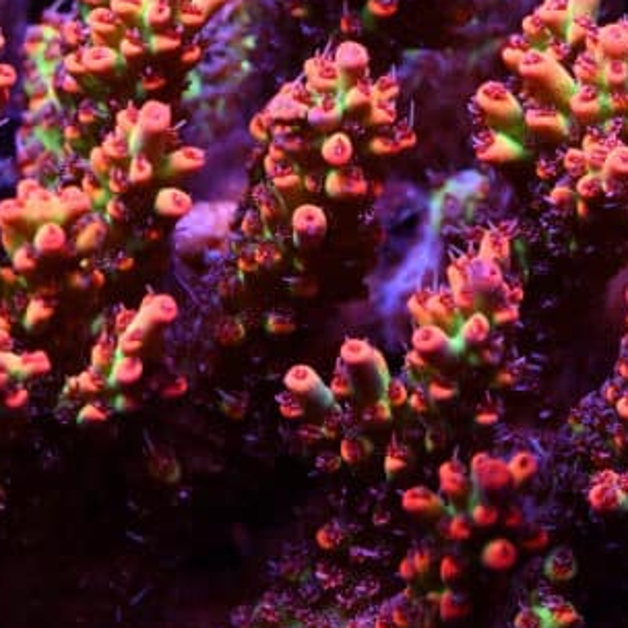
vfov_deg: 10.8
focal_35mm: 161
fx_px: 3305
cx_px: 407
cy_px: 192
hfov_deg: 10.8
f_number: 10
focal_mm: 50
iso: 10000
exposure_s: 1/80
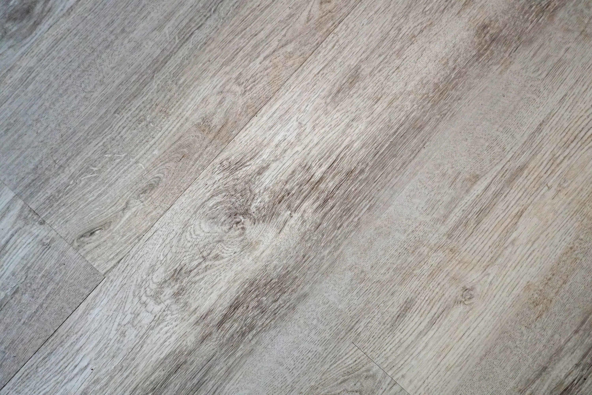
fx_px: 567
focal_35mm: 34
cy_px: 198
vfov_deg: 38.4
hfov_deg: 55.1
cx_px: 296
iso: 3200
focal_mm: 23
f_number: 4
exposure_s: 1/160
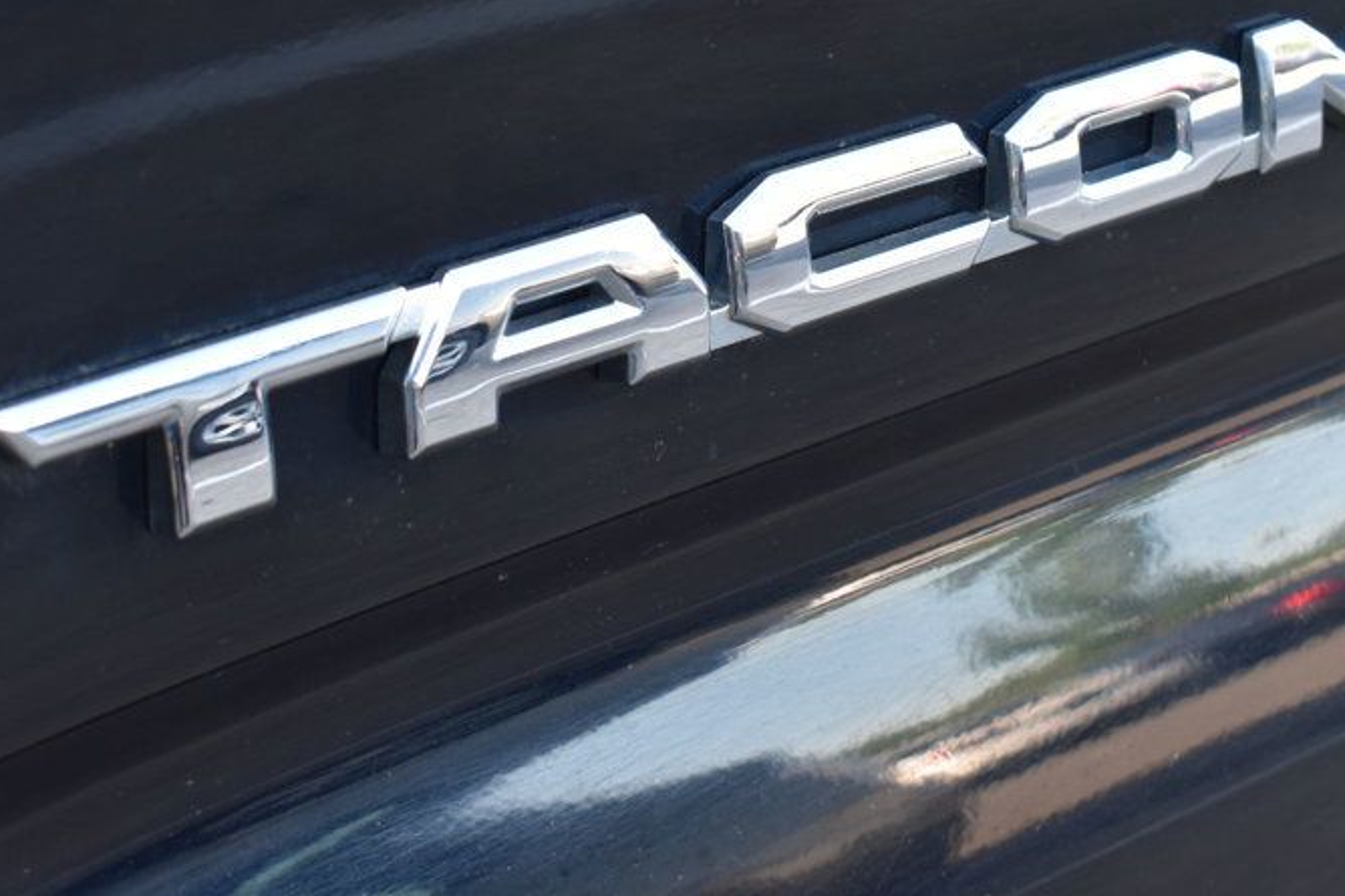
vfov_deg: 14.8
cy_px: 230
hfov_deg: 22.1
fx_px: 3436
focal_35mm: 92
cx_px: 894
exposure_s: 1/60
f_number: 8
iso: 400
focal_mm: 40
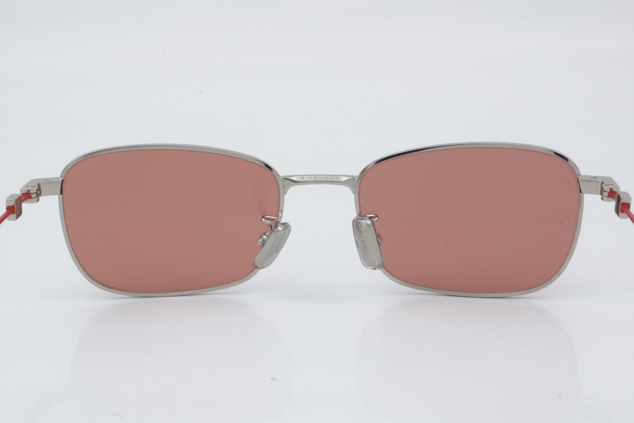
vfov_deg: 16.6
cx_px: 317
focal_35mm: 82
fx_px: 1453
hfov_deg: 24.6
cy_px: 212
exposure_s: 1/3
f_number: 29
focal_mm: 55
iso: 100
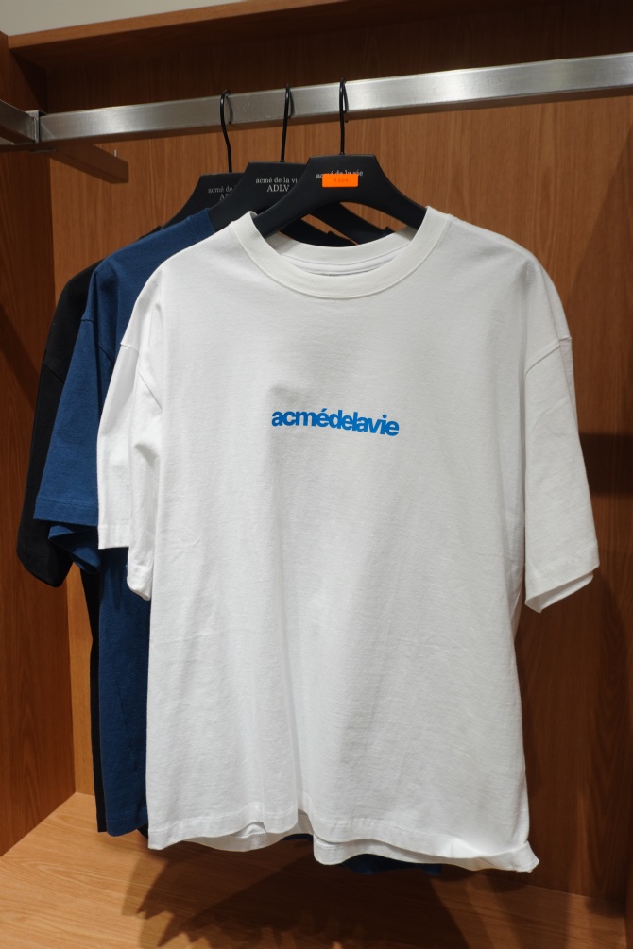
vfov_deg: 61.9
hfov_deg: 43.6
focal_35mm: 30
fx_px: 791
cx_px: 316
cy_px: 474
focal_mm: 20
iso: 125
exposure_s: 1/80
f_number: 4
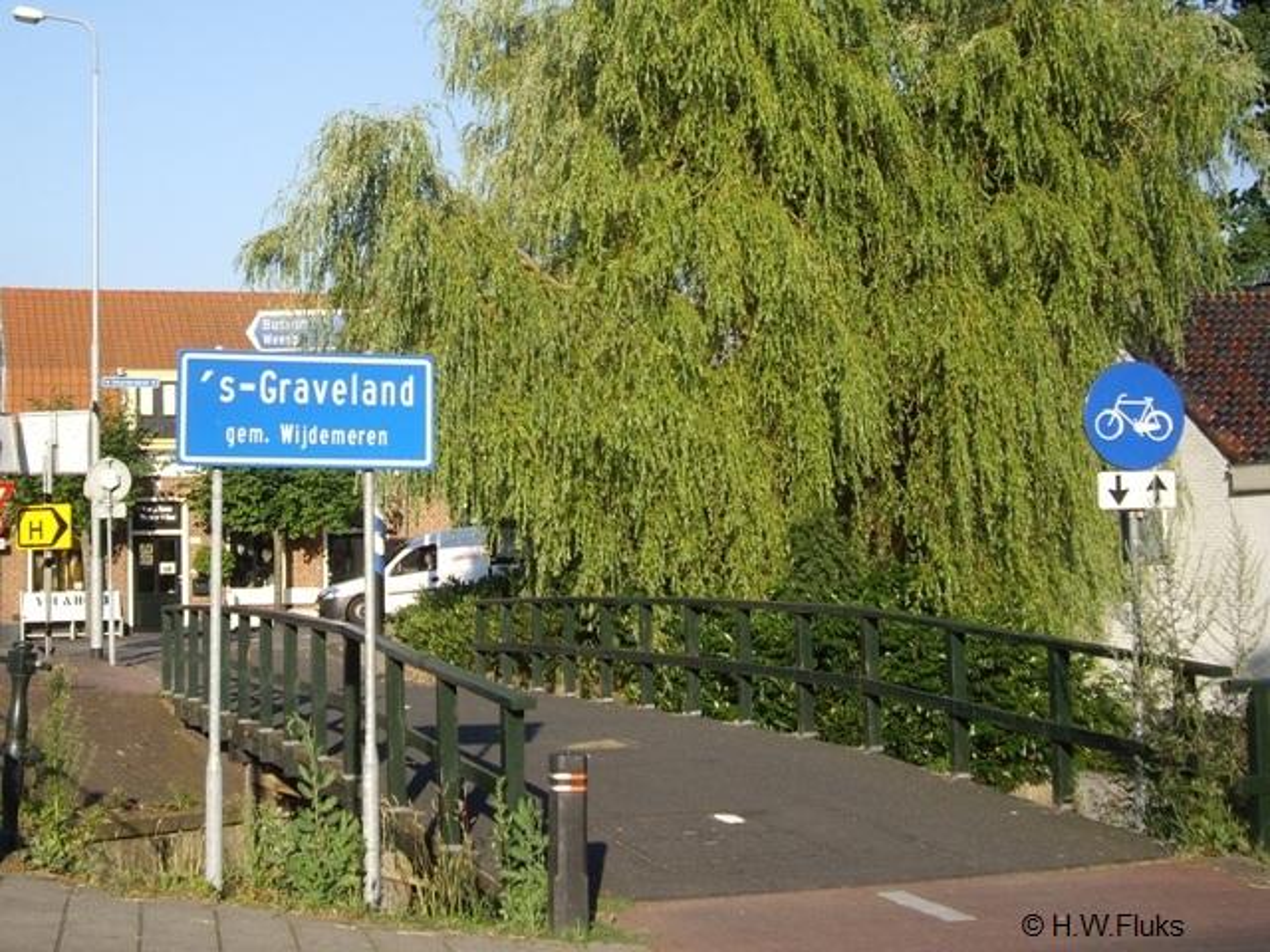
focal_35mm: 38
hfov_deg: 49.0
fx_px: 1394
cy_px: 476
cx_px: 635
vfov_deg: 37.7
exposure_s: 1/640
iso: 64
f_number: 2.8
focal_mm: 7.9
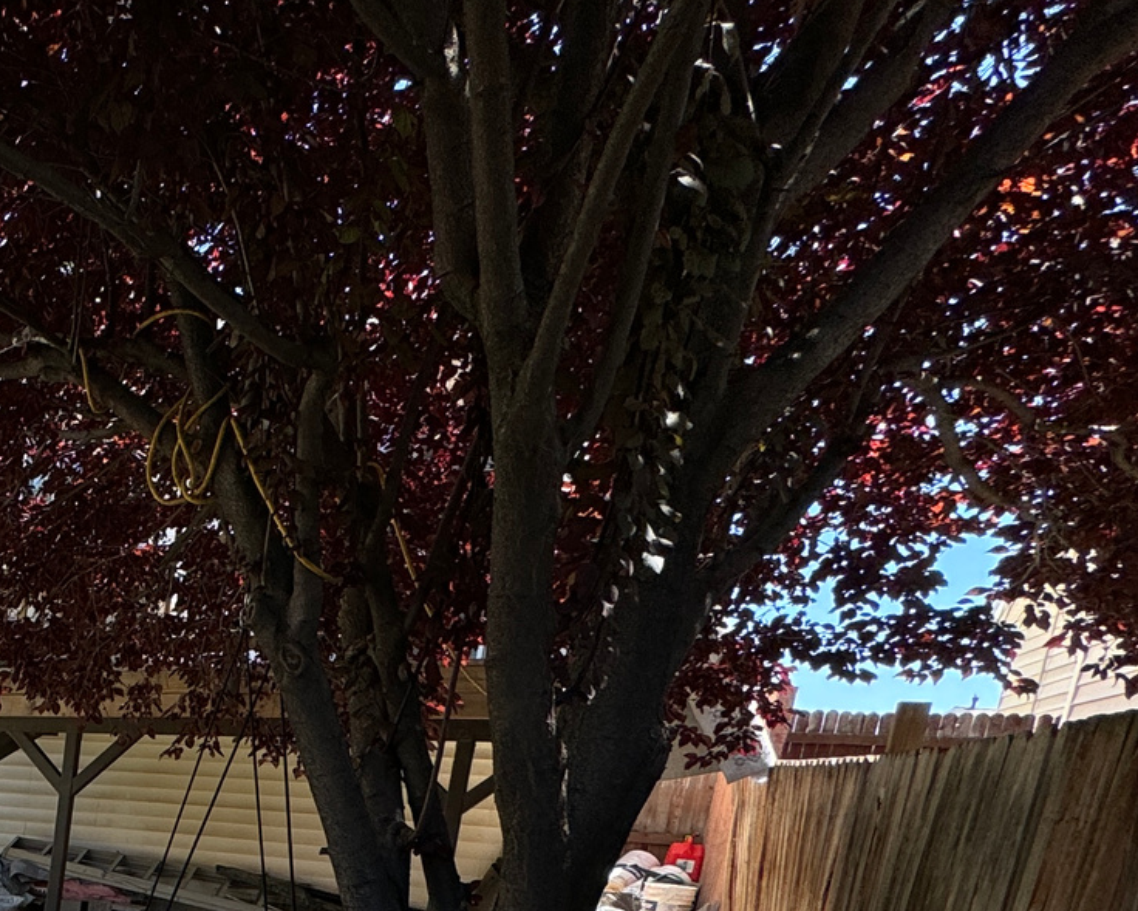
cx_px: -416
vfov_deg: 34.3
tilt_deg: -10.8
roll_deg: -4.5
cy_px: 985
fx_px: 1280
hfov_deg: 32.5
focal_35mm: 38
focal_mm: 2.22
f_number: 2.2
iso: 40
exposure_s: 1/495
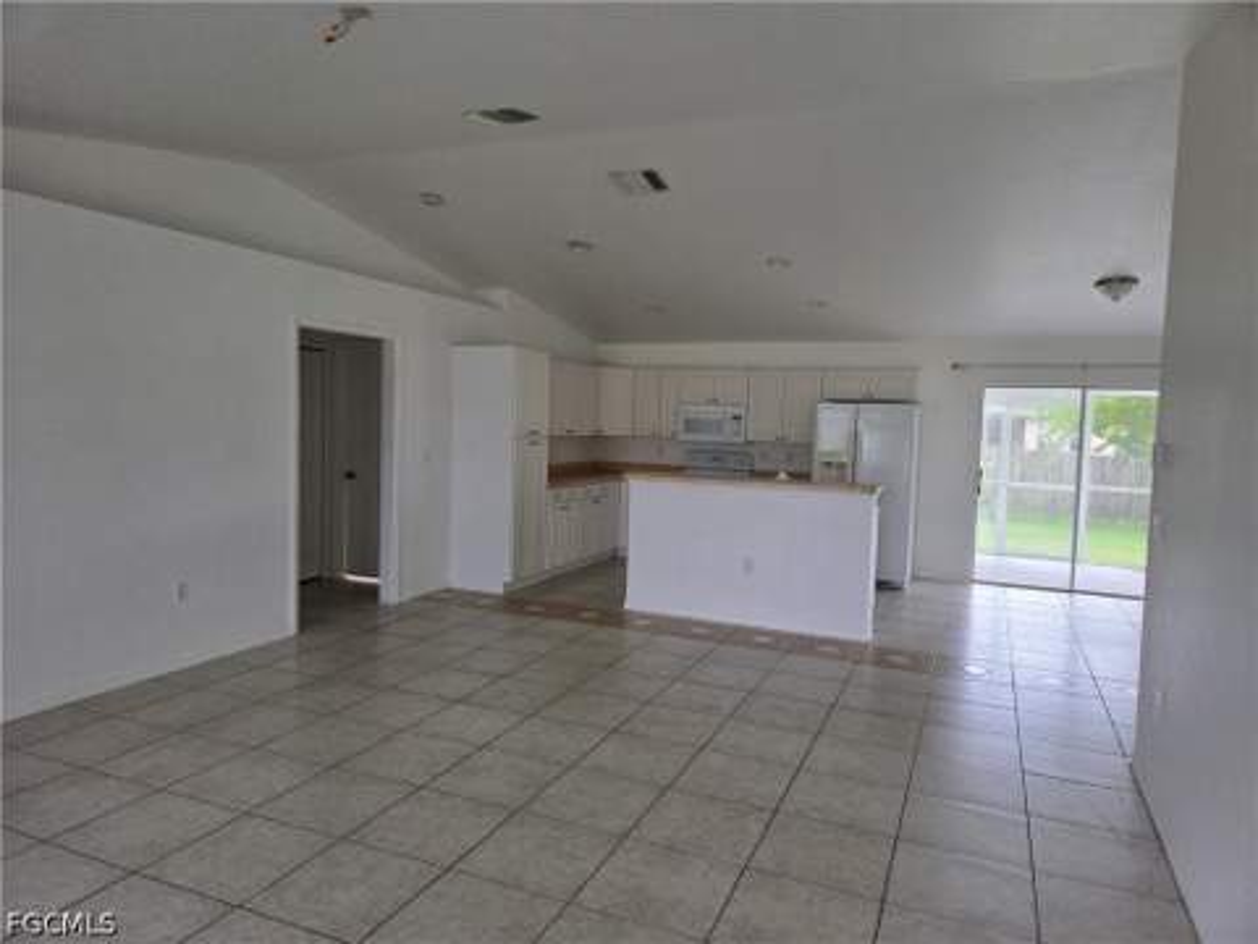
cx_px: 629
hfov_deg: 73.9
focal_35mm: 23
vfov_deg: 58.9
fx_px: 836
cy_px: 472
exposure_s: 1/180
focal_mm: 5.4
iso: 200
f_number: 1.8
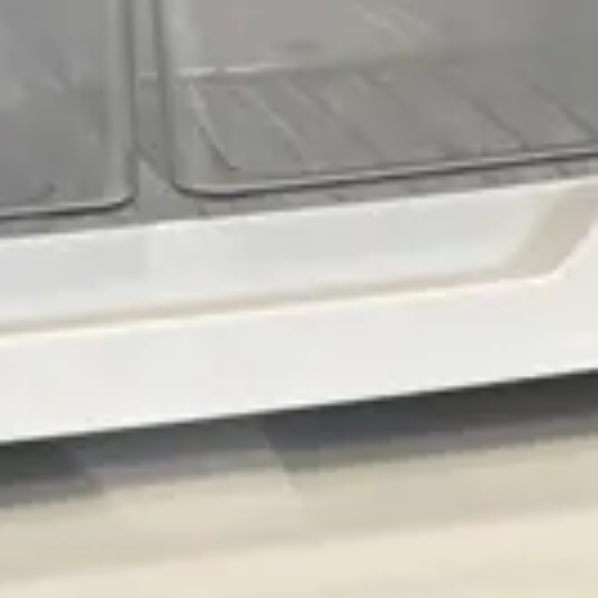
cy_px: 935
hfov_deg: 9.8
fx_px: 3459
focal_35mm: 177
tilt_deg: -29.4
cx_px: 643
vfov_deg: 9.6
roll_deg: +0.7
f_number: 1.8
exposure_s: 1/100
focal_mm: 4.25
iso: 50
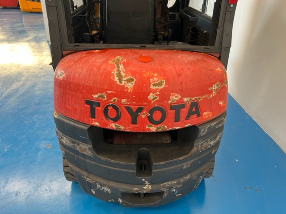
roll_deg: -2.3
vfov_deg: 53.1
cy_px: 107
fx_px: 215
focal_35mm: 26
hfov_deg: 67.3
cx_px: 143
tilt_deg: -30.1
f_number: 1.5
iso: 125
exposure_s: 1/120
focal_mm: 5.7
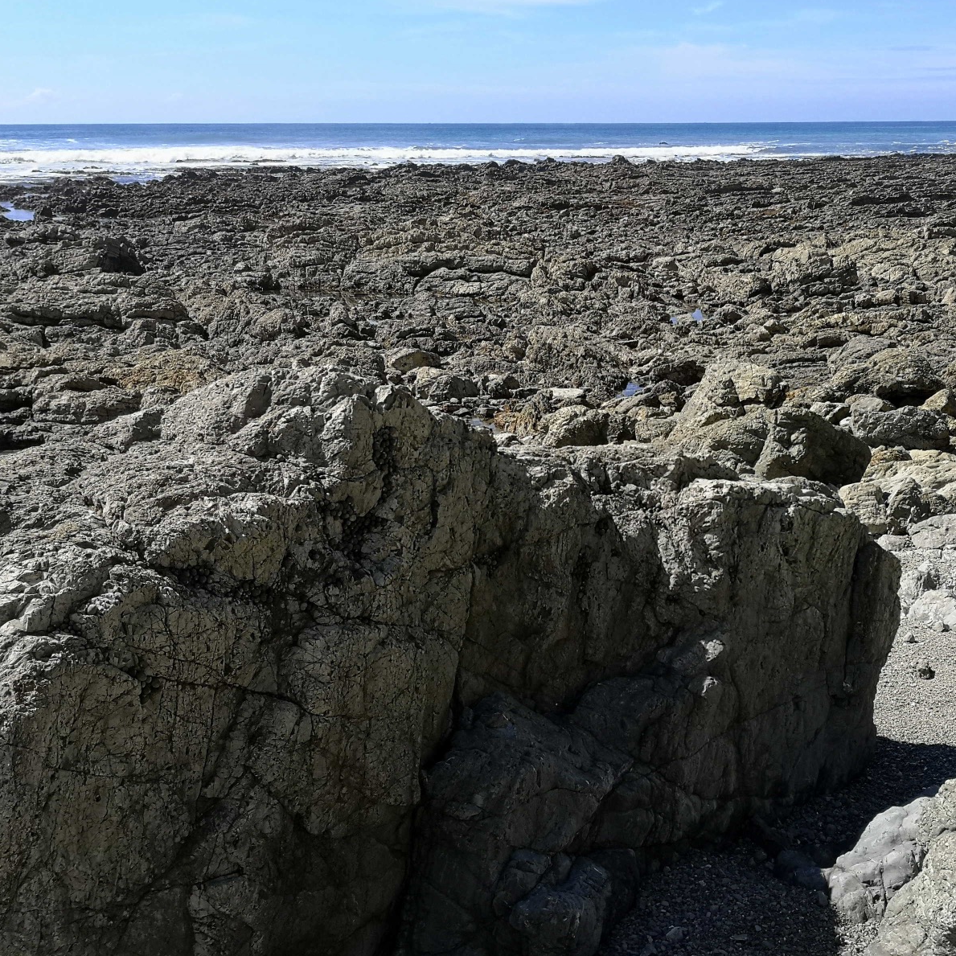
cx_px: 640
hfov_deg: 37.9
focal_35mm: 44
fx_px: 1375
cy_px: 478
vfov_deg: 38.3
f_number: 1.8
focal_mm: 5.58
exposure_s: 1/2012
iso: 50
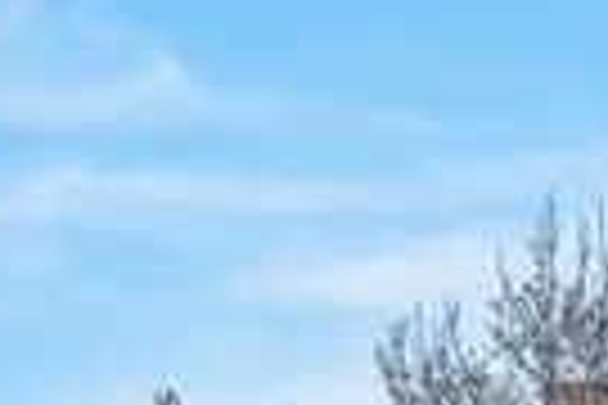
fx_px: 4475
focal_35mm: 265
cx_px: 81
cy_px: 758
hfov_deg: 7.8
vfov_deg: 5.1
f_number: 9
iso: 100
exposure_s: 1/320
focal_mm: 35
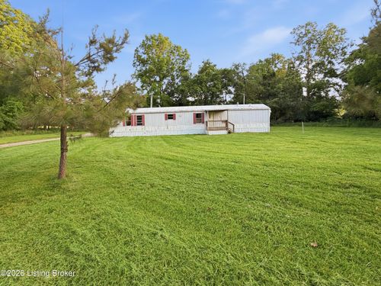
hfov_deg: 102.1
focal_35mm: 14
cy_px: 143
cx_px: 190
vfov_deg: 85.7
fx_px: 154
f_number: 2.2
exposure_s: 1/121
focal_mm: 2.2
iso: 64
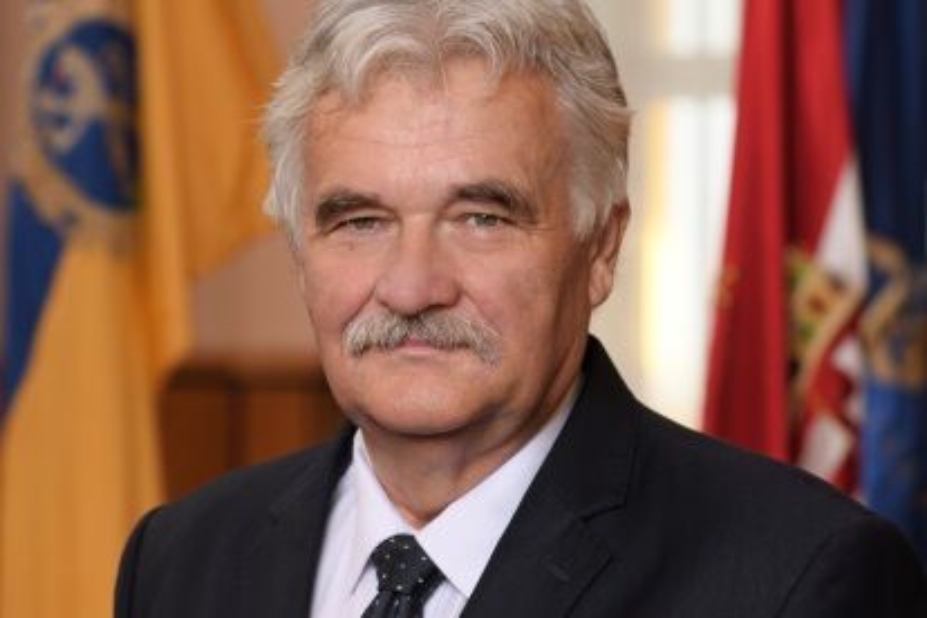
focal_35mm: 105
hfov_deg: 19.5
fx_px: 2704
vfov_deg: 13.0
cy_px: 309
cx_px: 464
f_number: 5
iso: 200
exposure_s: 1/60
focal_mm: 105
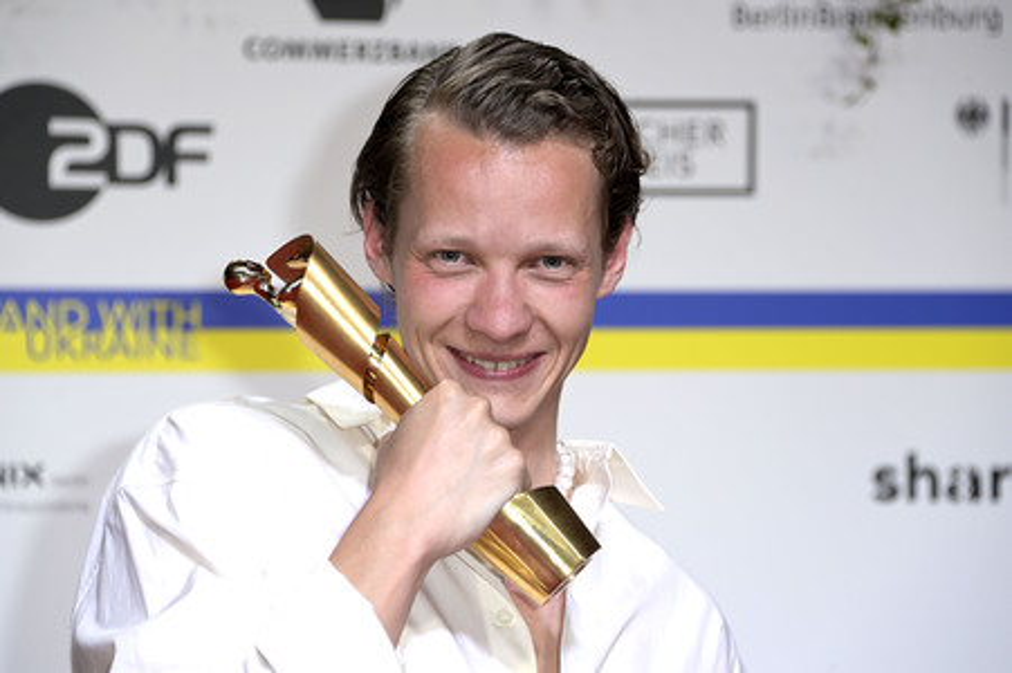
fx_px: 4775
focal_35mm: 170
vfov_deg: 8.1
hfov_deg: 12.1
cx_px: 506
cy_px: 336
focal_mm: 170
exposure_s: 1/250
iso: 800
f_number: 5.6
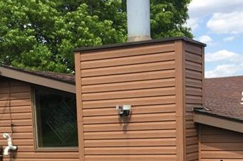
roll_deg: +1.0
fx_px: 486
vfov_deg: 17.8
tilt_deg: -9.1
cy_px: 201
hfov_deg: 28.1
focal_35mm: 72
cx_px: 136
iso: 32
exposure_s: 1/1464
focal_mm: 4.15
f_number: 2.2
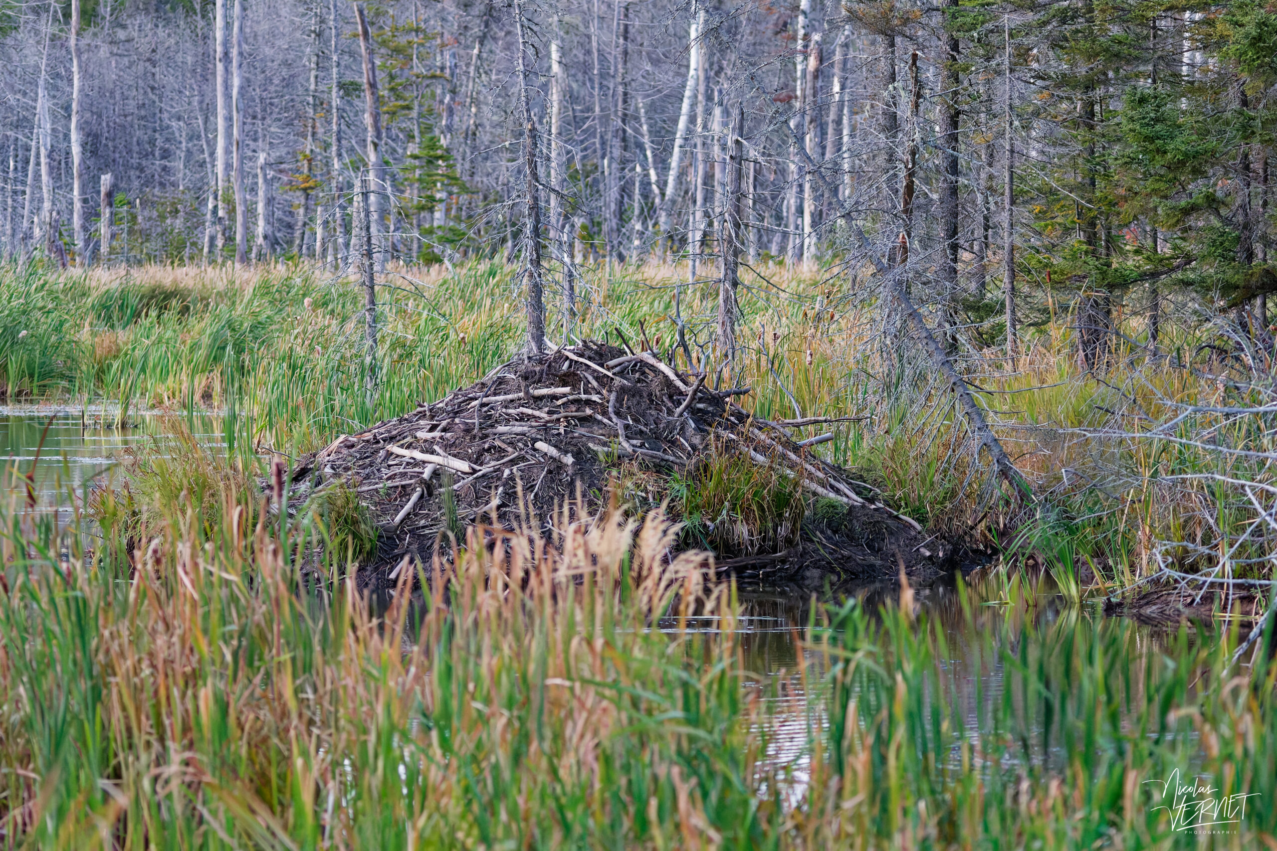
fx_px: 7981
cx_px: 638
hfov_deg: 9.1
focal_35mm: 225
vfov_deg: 6.1
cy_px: 426
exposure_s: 1/160
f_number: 5
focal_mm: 150
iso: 12800
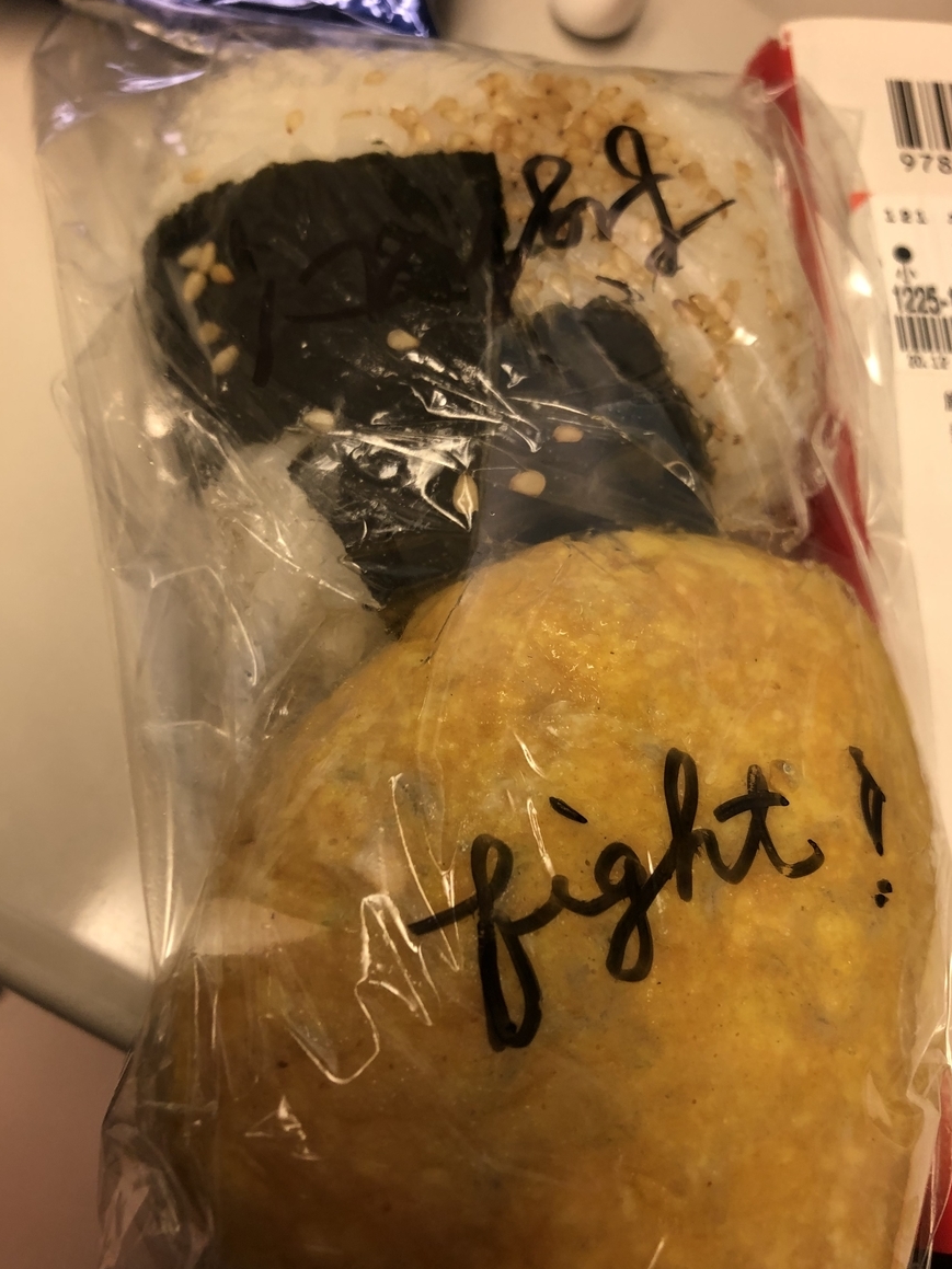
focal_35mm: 29
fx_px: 1064
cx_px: 485
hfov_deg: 48.2
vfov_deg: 61.7
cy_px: 637
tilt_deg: -65.8
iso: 40
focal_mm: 3.99
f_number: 1.8
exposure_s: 1/20
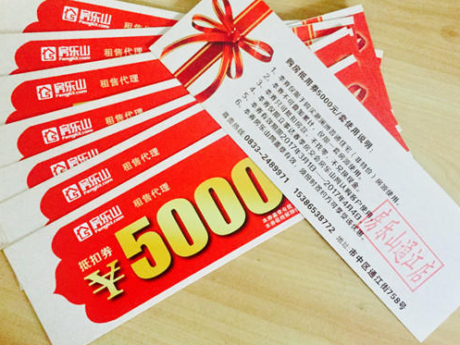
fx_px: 465
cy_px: 170
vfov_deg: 40.7
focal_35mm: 35
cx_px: 229
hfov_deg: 52.6
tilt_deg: -83.7
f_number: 2.2
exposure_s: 1/17
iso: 500
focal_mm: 4.15
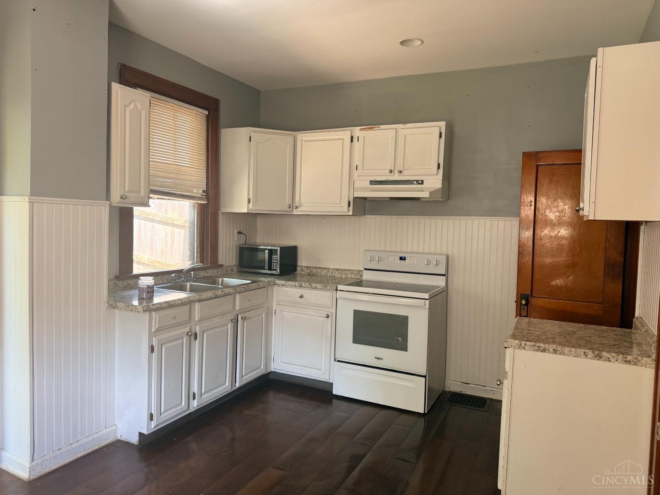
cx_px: 330
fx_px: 458
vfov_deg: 56.8
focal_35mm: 24
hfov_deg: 71.6
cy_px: 248
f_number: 1.78
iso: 200
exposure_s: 1/158
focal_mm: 6.76
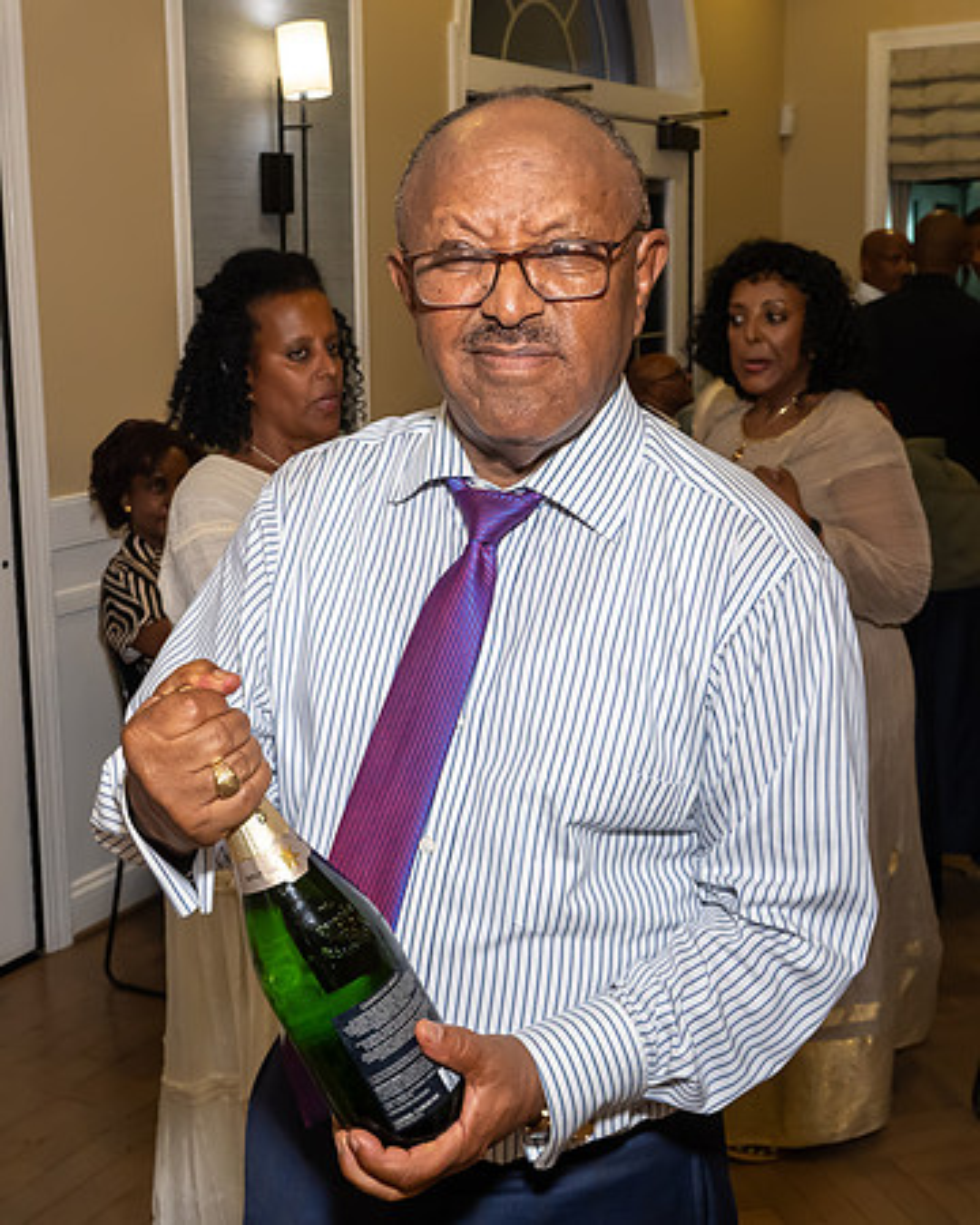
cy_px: 537
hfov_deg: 32.5
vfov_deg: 40.1
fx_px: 1675
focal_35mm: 46
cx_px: 380
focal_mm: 19
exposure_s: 1/250
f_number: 7.1
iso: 1250
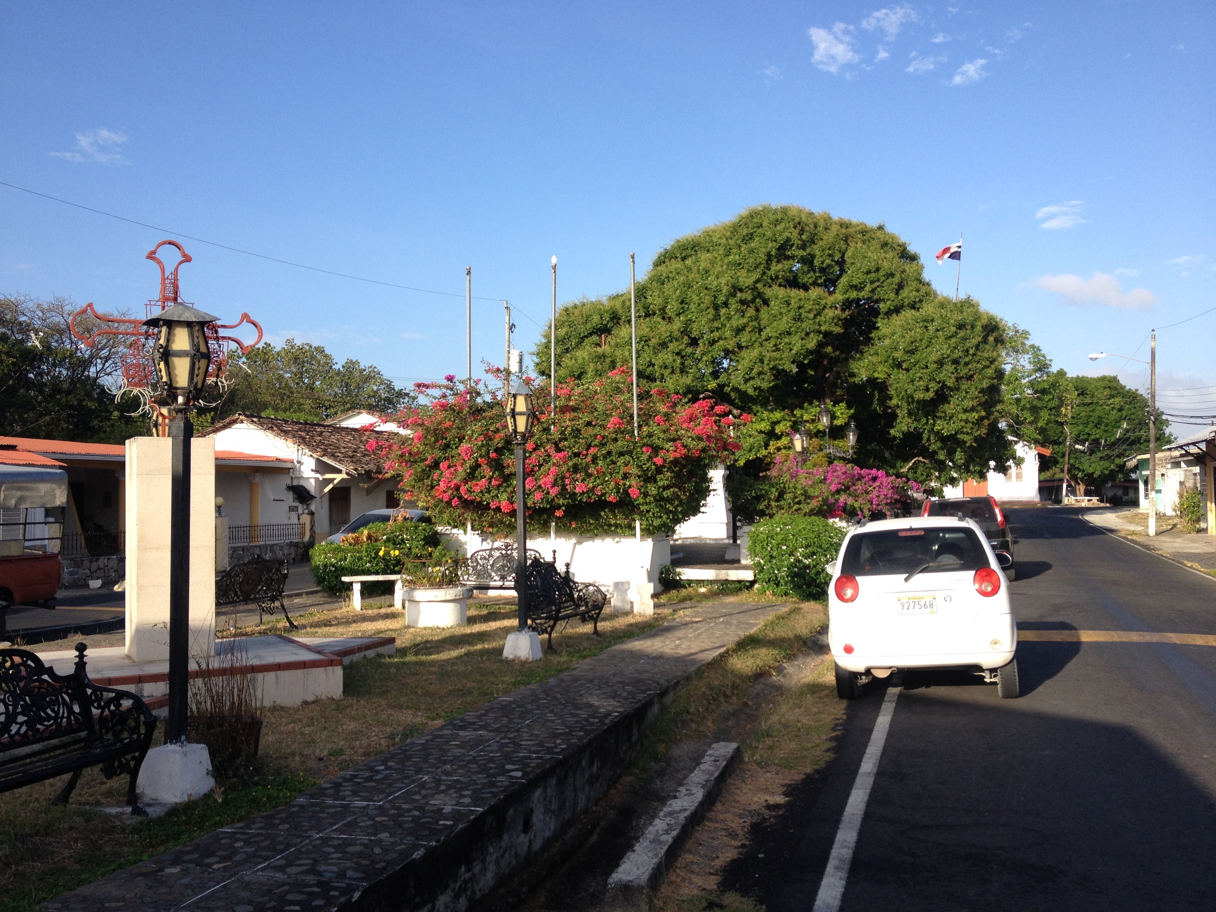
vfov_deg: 40.7
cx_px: 608
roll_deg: +1.1
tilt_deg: -1.0
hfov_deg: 52.6
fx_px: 1229
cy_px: 456
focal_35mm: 35
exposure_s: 1/951
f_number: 2.4
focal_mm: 4.28
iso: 50
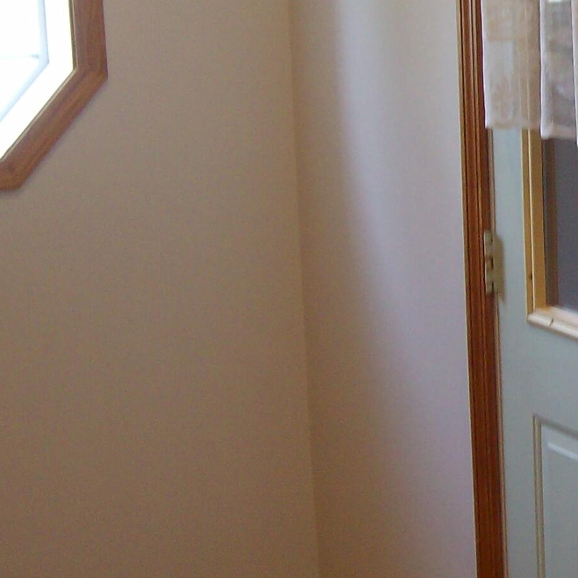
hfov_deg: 16.4
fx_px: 1927
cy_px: 311
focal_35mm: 102
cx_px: 686
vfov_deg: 17.1
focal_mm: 5.8
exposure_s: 1/40
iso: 110
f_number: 2.8
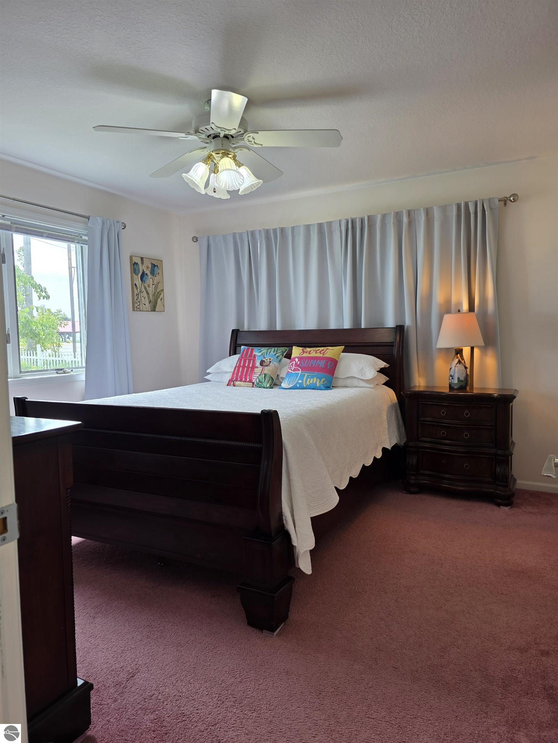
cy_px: 372
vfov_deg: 73.9
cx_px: 279
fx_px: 494
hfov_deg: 58.9
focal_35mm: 23
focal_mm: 6.3
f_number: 1.7
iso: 64
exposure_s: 1/120
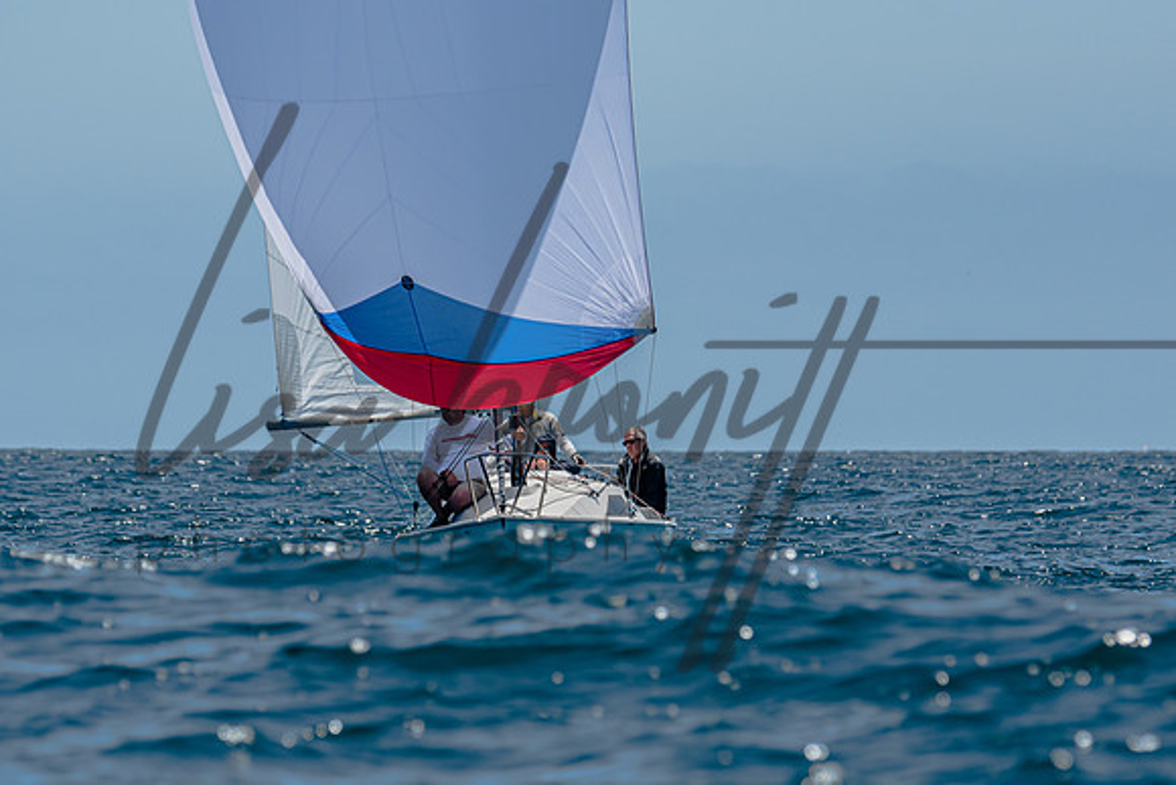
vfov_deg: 3.0
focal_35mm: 454
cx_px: 626
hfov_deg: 4.5
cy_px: 436
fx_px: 14825
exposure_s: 1/2000
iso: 200
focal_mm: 250
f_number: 5.6
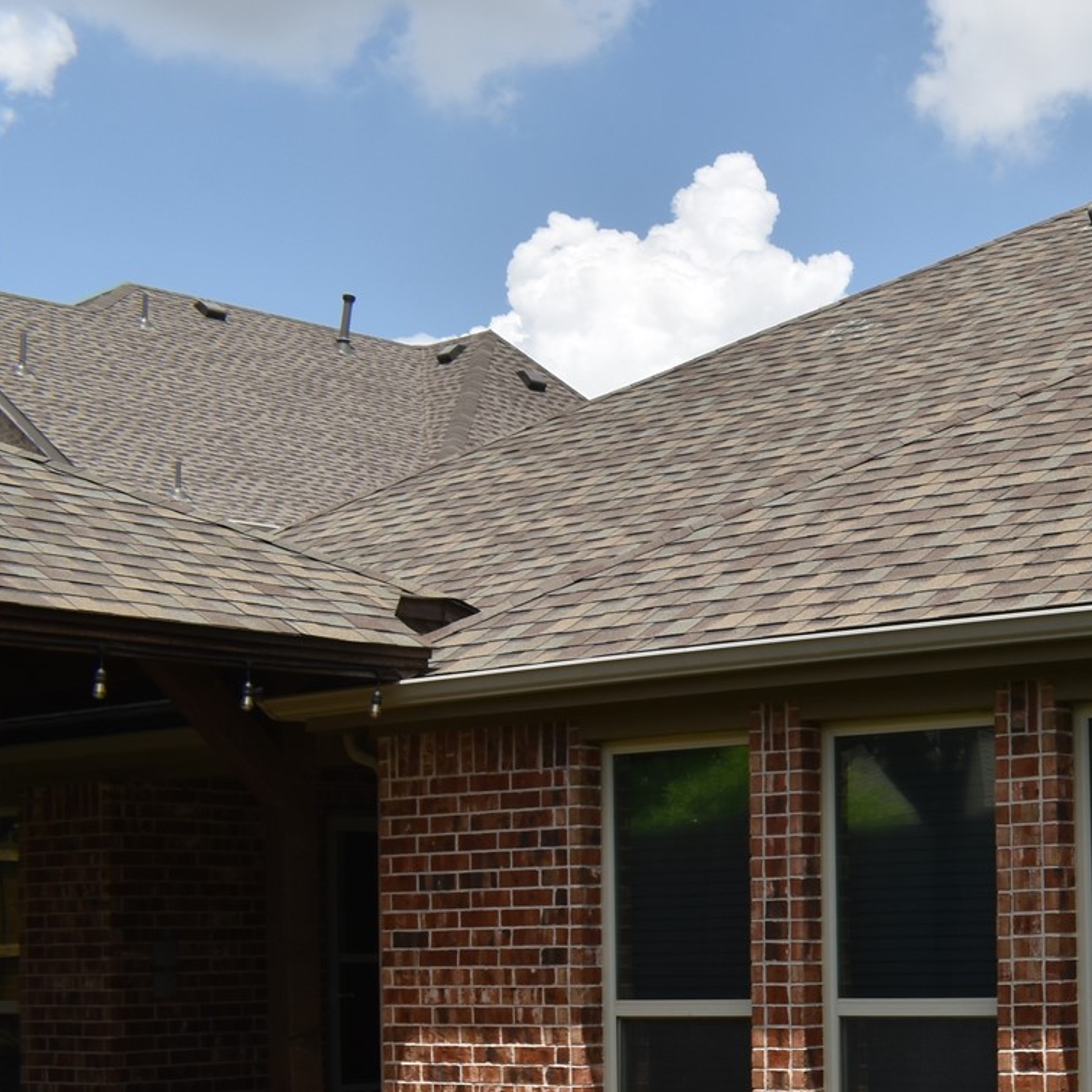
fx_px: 2356
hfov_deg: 22.3
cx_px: 1562
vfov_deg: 25.4
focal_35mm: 66
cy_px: 940
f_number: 11
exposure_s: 1/200
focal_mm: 18
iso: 100
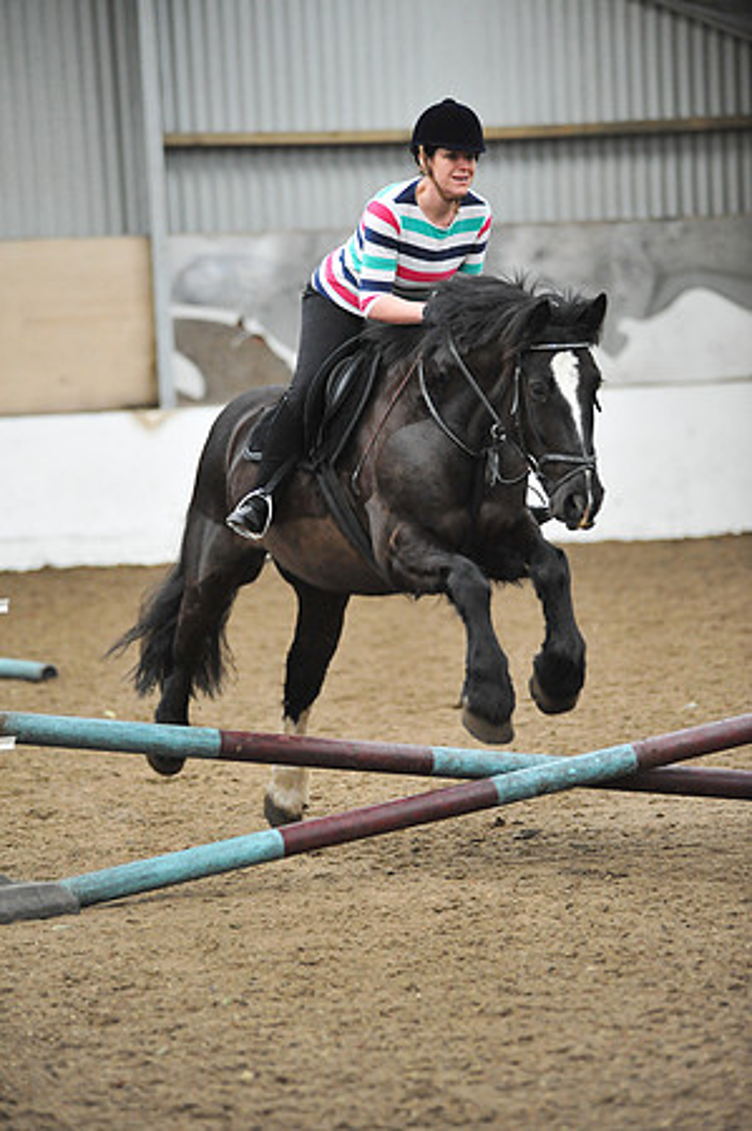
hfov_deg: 9.1
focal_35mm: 150
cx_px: 376
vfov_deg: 13.7
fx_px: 4711
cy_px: 566
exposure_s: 1/400
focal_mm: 150
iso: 3600
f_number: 2.8
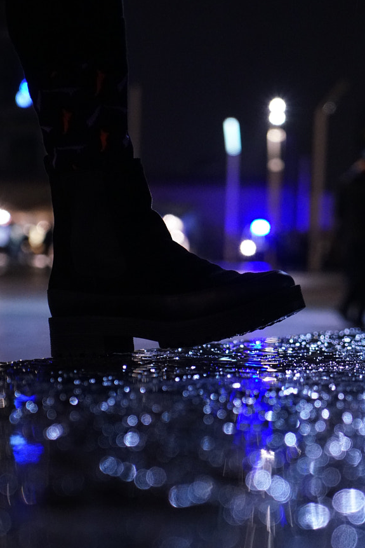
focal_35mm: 130
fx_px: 1976
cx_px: 240
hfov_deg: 10.5
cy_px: 420
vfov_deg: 15.7
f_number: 4.5
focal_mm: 70
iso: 4000
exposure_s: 1/80
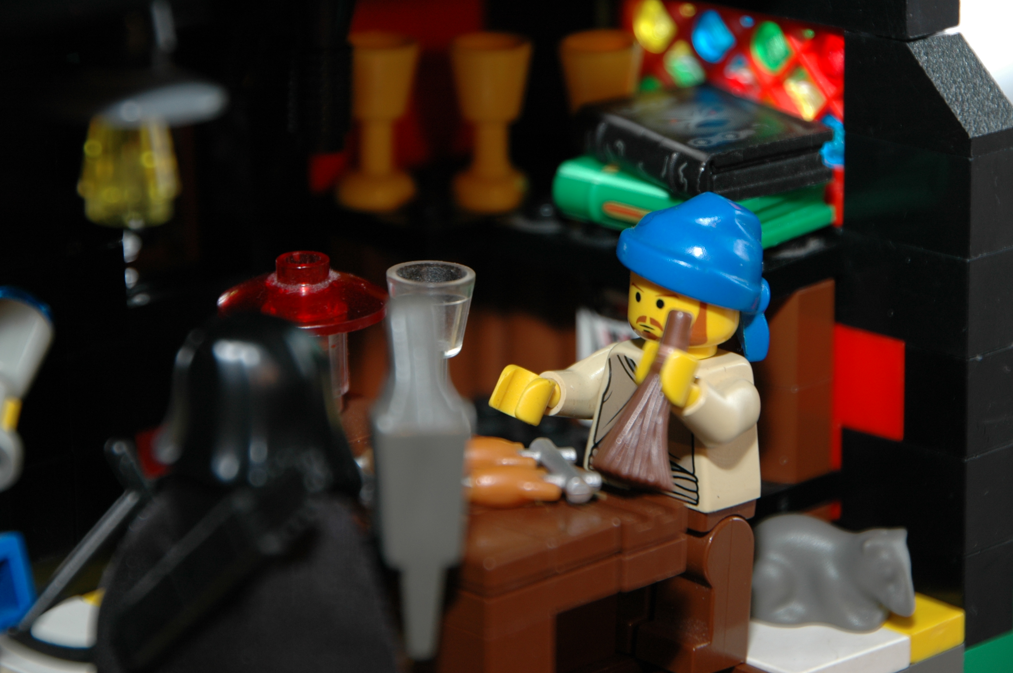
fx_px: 5904
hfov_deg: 9.8
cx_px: 506
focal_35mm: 210
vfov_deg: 6.5
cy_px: 336
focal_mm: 140
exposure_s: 1/60
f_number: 6
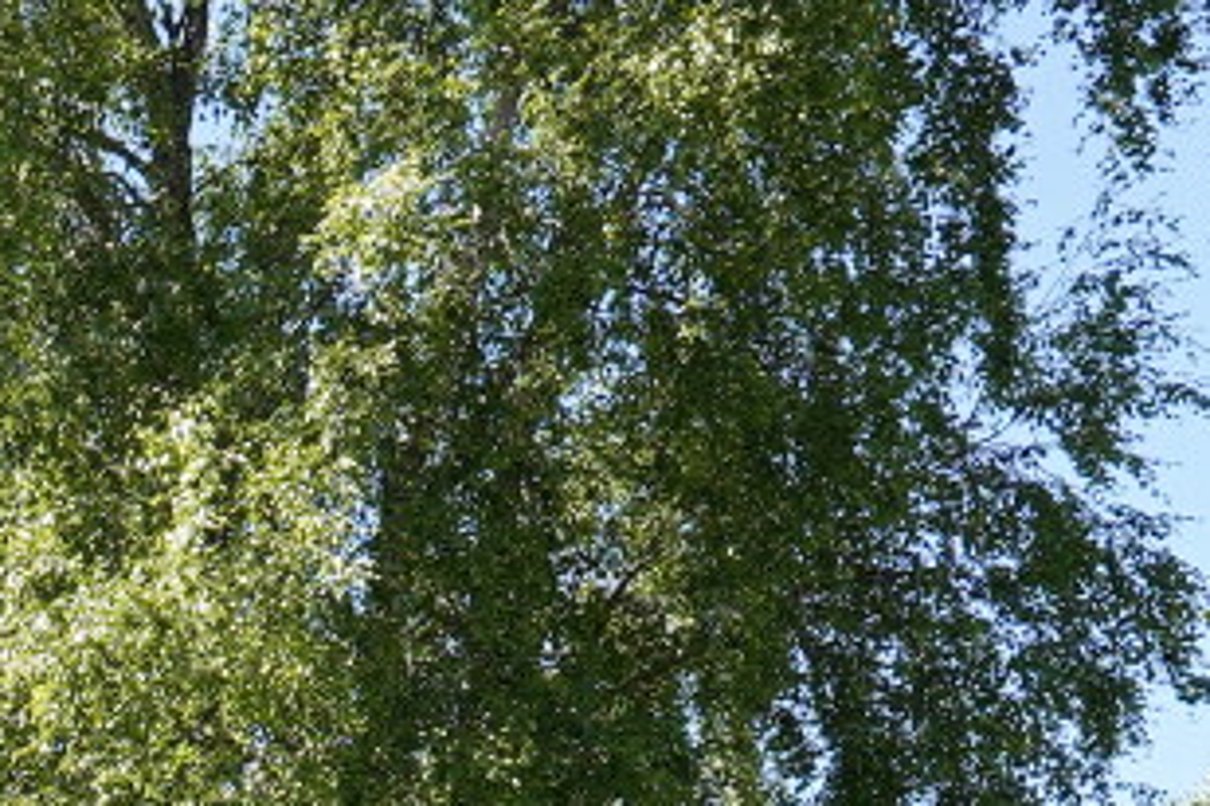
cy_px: 1909
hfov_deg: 16.0
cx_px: -1245
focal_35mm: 98
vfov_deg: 11.6
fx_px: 3294
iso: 125
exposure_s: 1/30
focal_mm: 14
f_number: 14
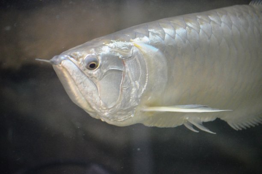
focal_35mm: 150
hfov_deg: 13.7
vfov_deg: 9.1
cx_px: 131
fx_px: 1091
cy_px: 87
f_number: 4.5
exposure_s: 1/60
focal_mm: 100
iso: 3200
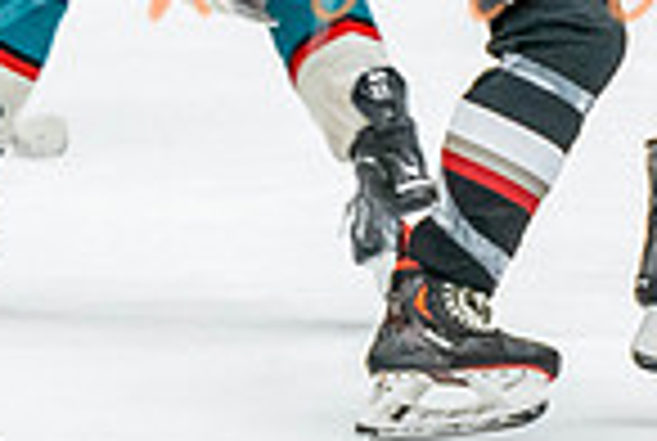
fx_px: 15087
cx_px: 633
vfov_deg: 1.7
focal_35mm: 825
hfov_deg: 2.5
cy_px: 73
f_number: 2.8
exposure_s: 1/640
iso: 2200
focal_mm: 145
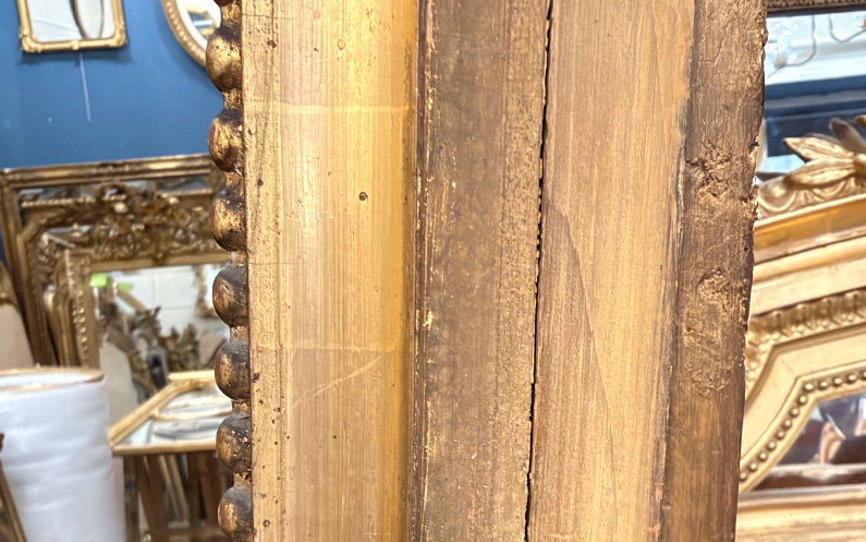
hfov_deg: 49.3
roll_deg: +4.1
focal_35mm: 40
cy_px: 510
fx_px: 944
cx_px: 419
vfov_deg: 30.3
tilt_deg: -12.8
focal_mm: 2.22
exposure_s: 1/50
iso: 200
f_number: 2.2
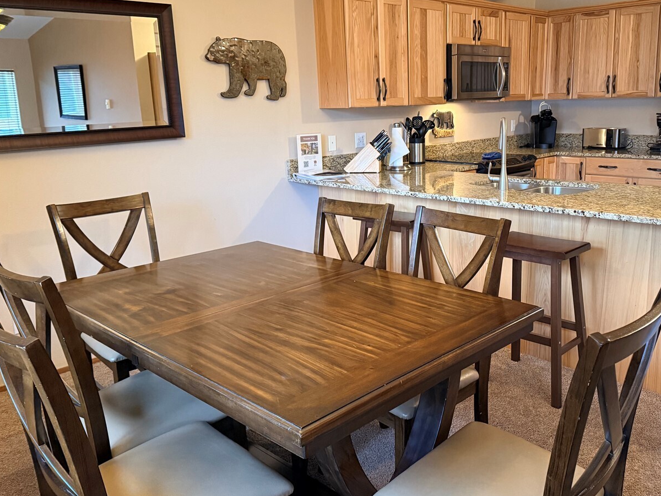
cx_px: 389
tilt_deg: -10.9
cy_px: 221
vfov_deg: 44.1
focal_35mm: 32
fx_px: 611
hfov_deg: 56.5
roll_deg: +1.1
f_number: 1.78
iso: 640
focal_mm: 6.76
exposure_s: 1/60
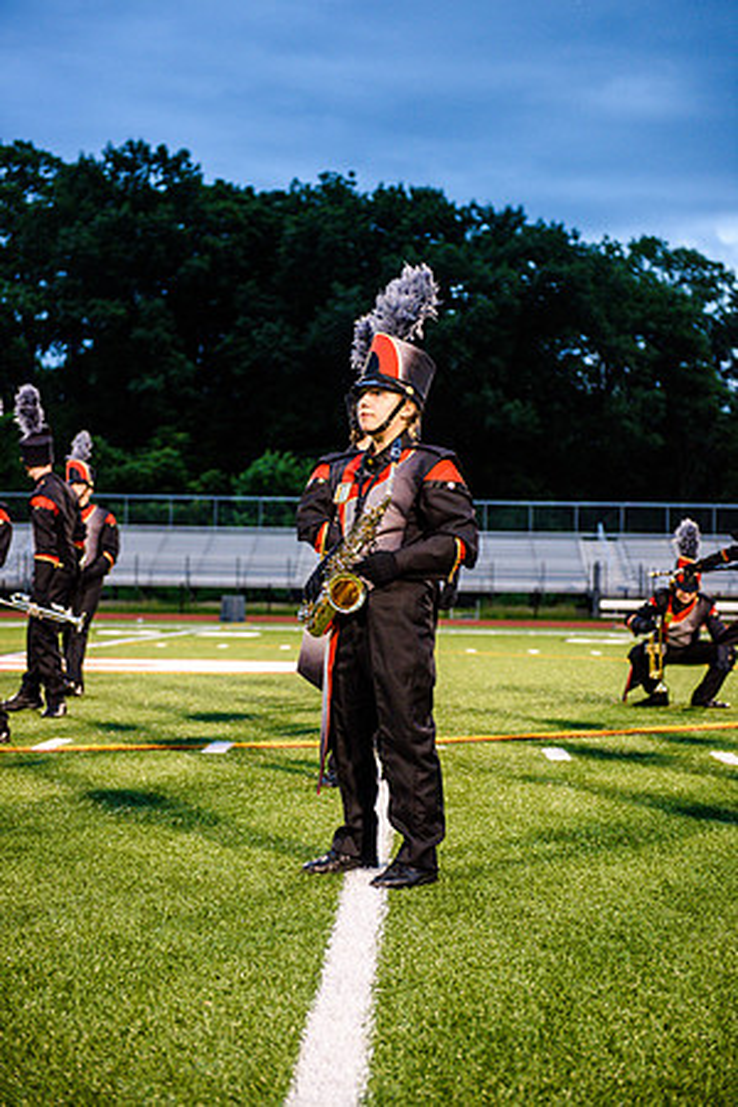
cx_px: 369
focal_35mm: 58
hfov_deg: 23.4
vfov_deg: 34.5
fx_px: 1783
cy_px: 554
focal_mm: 58
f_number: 3.2
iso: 1600
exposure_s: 1/250
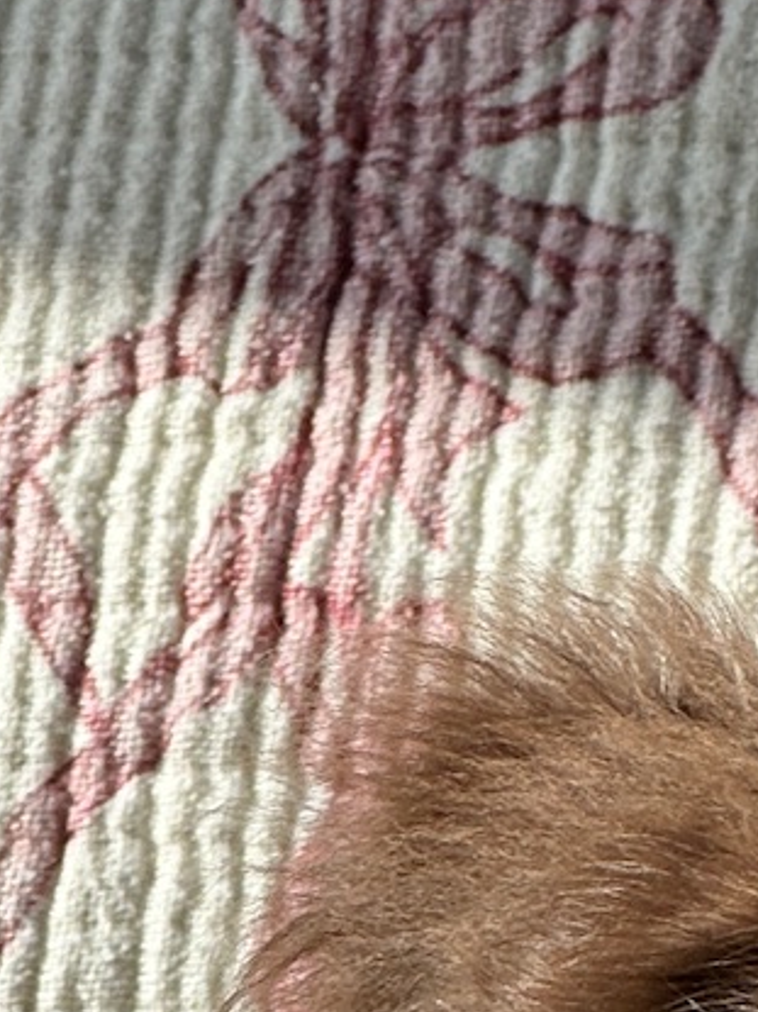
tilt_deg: -78.0
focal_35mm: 380
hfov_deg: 3.9
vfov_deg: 5.2
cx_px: 1253
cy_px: 1214
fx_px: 11100
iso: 32
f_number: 2.8
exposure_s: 1/225
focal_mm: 9
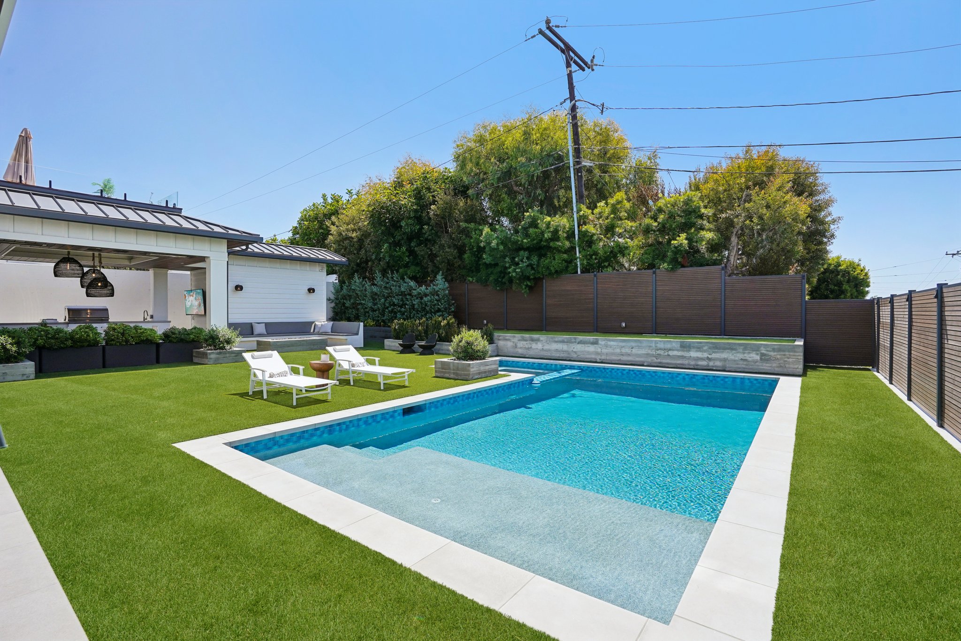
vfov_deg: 73.7
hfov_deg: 96.7
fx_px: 427
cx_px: 480
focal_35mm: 16
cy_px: 320
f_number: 8
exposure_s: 1/1000
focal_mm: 16
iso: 400
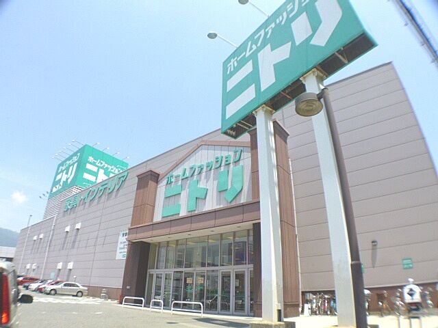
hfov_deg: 56.8
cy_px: 164
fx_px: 405
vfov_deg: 44.2
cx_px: 219
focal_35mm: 32
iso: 100
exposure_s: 1/1000
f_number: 2.9
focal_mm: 5.7
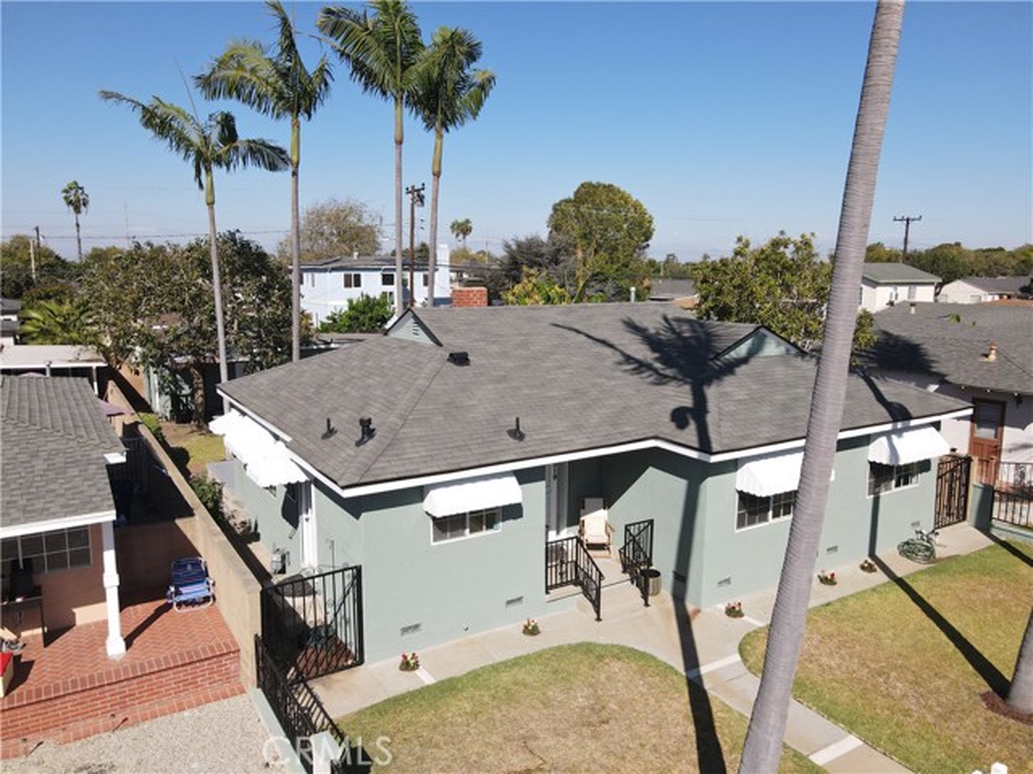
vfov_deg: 56.8
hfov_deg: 71.6
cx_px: 516
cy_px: 387
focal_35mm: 24
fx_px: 716
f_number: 2.8
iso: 100
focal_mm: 4.5
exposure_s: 1/50
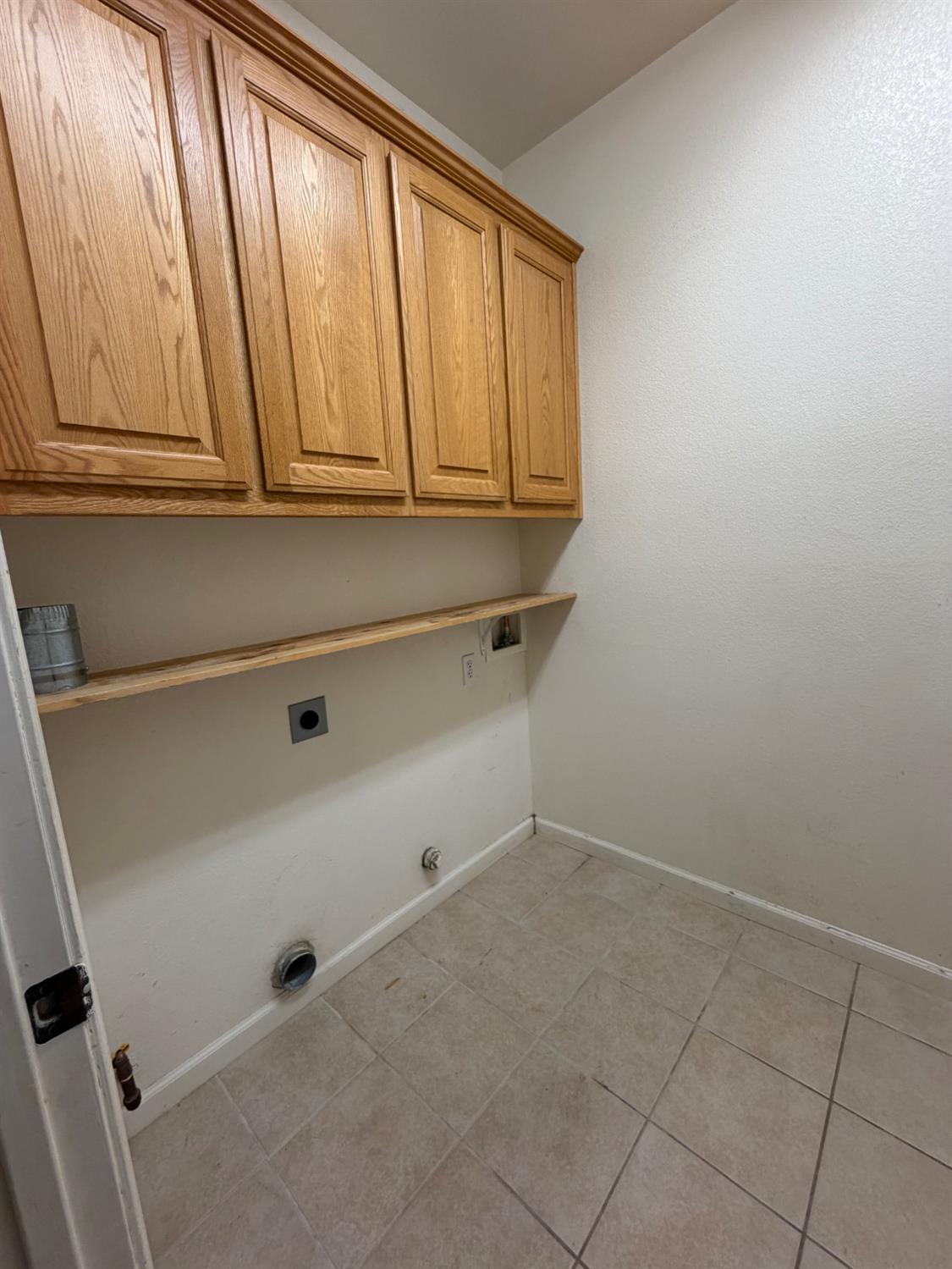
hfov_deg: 85.7
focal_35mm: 14
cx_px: 476
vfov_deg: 102.0
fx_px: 513
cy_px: 634
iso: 200
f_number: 2.2
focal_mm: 2.22
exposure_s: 1/120
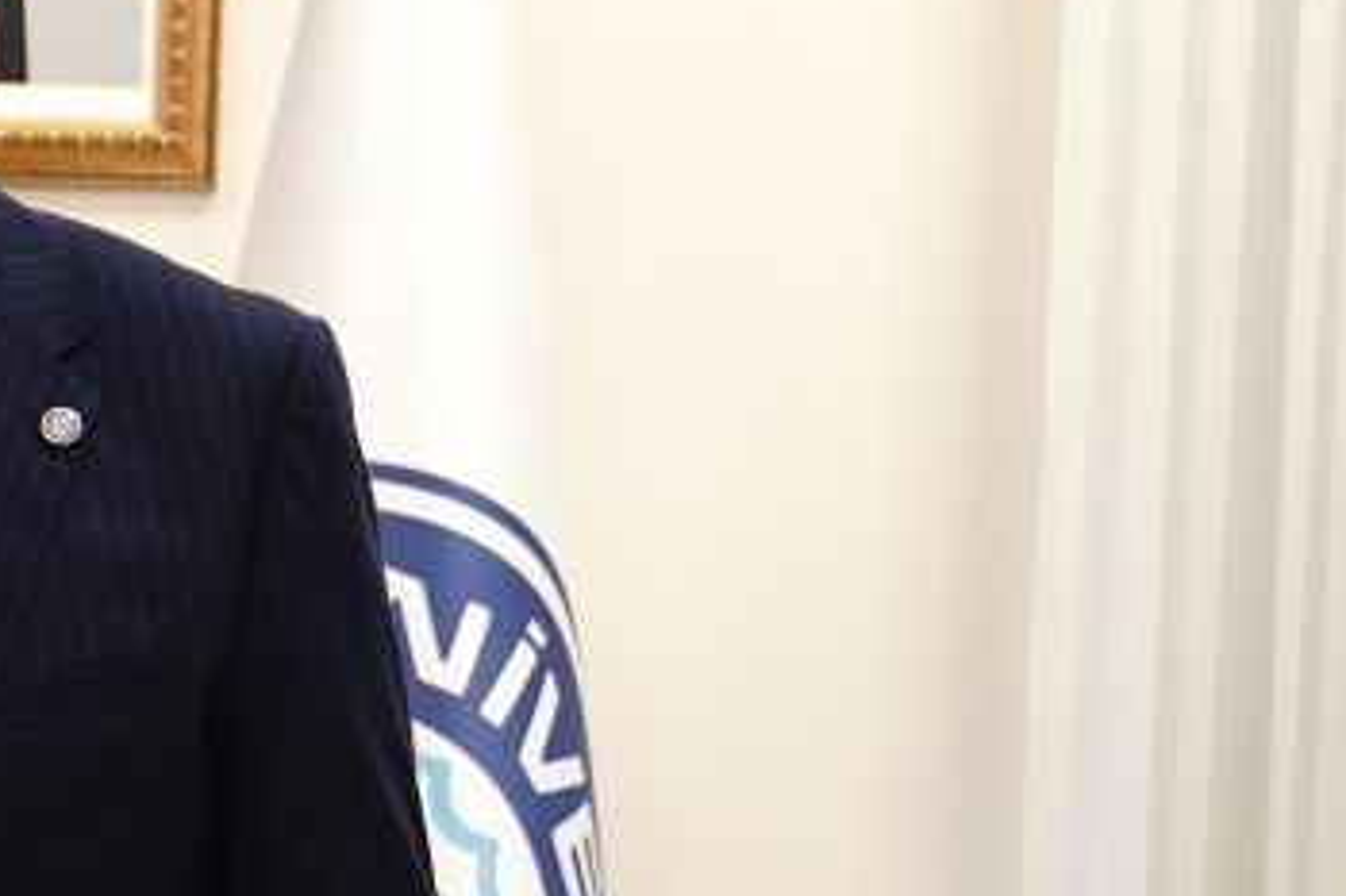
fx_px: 6091
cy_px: 761
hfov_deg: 12.2
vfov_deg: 8.4
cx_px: -461
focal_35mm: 163
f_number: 2.8
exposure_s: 1/100
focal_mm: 38
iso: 1000
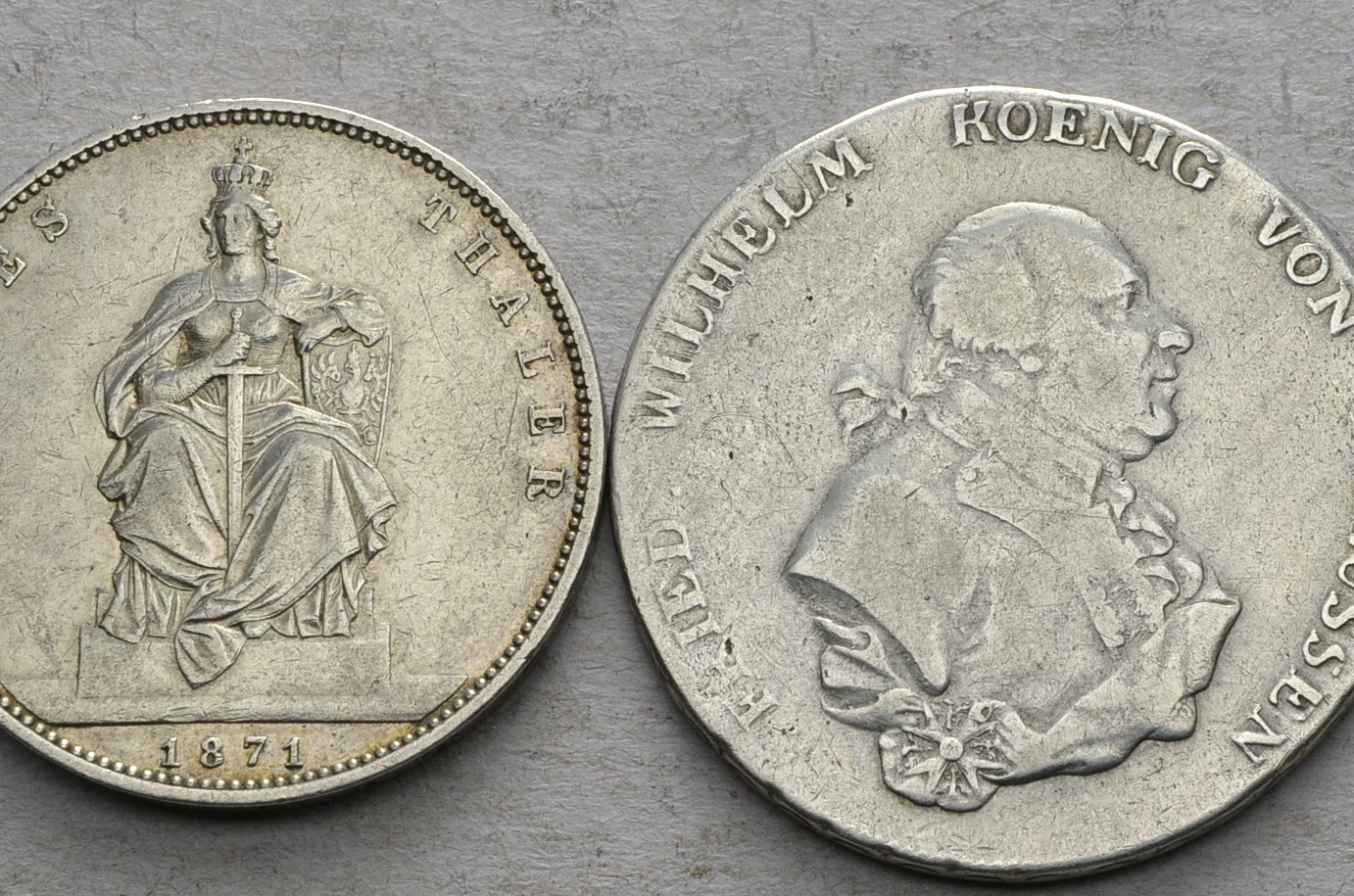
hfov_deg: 19.0
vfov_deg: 12.7
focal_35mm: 107
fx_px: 4016
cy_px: 504
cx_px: 1048
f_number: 14
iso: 400
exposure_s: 1/250
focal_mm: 40
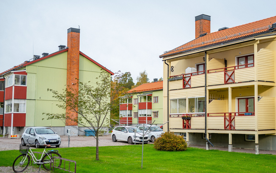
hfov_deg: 43.4
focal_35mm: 46
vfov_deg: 28.0
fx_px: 346
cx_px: 154
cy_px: 97
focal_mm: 40
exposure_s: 1/500
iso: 100
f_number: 2.2
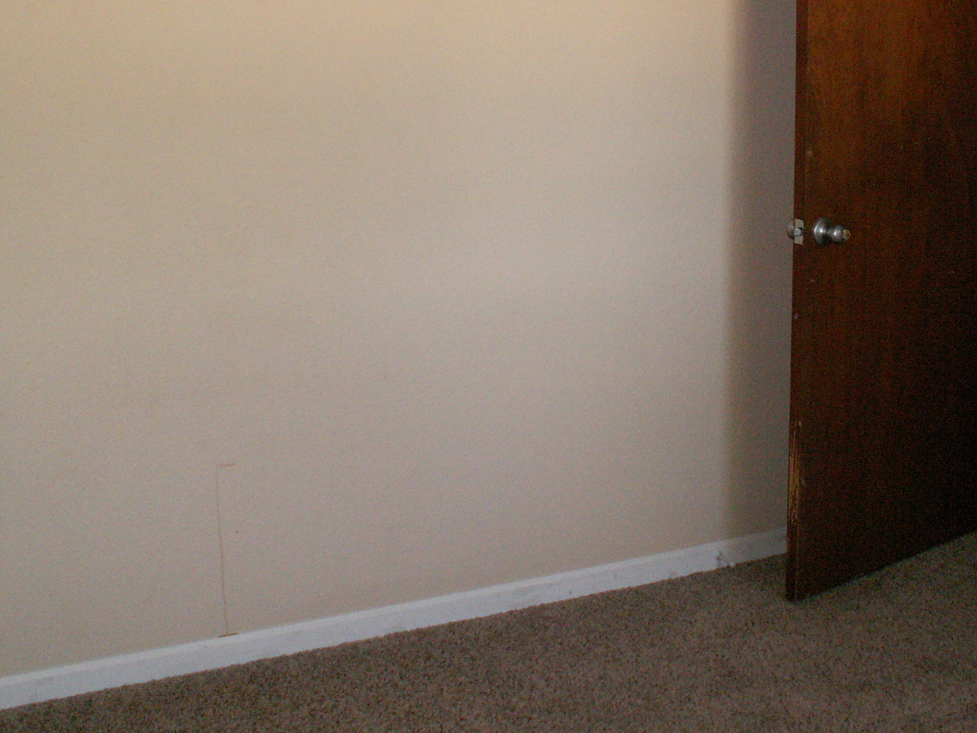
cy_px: 241
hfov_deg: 37.0
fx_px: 1440
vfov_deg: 28.4
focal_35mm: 51
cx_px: 661
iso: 160
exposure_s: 1/50
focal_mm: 5.86
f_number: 2.8
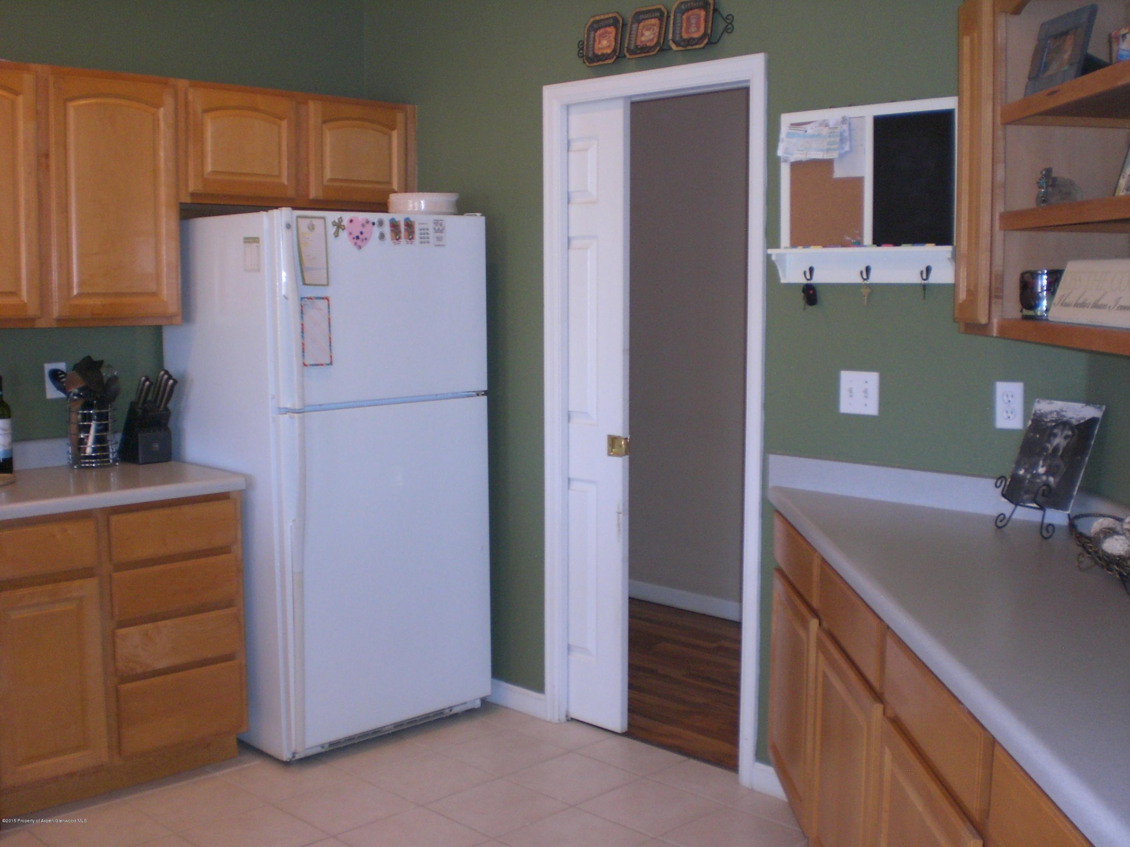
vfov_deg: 37.7
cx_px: 565
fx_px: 1240
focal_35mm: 38
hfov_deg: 49.0
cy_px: 424
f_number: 3.1
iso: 200
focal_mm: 6.3
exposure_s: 1/60
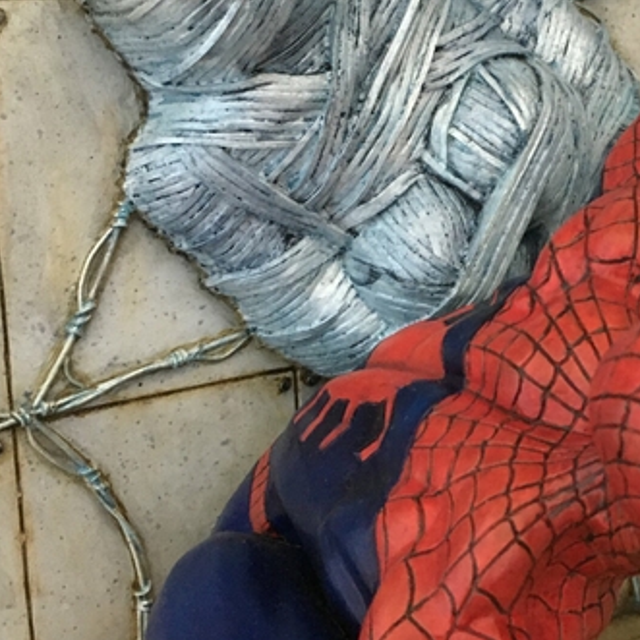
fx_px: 1297
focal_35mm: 62
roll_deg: +2.4
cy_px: 259
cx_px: 509
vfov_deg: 27.7
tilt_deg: -10.8
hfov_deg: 27.2
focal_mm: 4.15
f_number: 2.2
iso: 400
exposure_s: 1/17
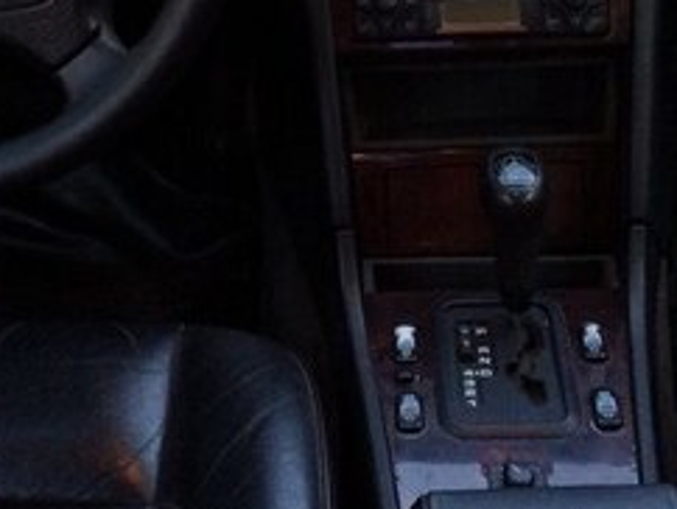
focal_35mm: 79
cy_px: -166
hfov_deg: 24.7
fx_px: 1547
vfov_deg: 17.5
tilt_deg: -19.2
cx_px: 392
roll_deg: -0.7
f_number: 2.2
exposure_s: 1/33
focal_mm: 4.15
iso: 160
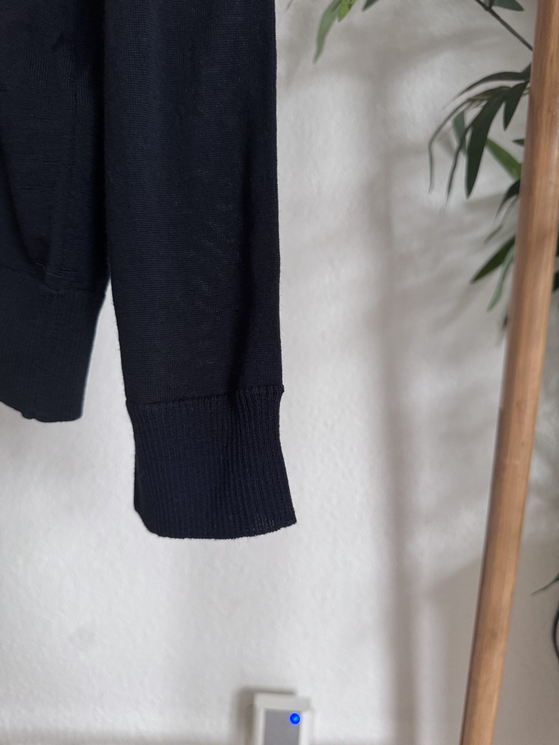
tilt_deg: -6.6
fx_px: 517
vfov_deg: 71.6
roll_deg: -1.2
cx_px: 280
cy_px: 372
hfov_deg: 56.8
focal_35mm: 24
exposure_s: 1/60
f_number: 1.78
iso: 400
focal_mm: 6.76
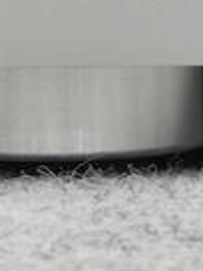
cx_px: 390
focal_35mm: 1067
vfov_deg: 1.9
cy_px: -349
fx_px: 8343
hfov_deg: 1.4
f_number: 5.4
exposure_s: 1/10
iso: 200
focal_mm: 27.1
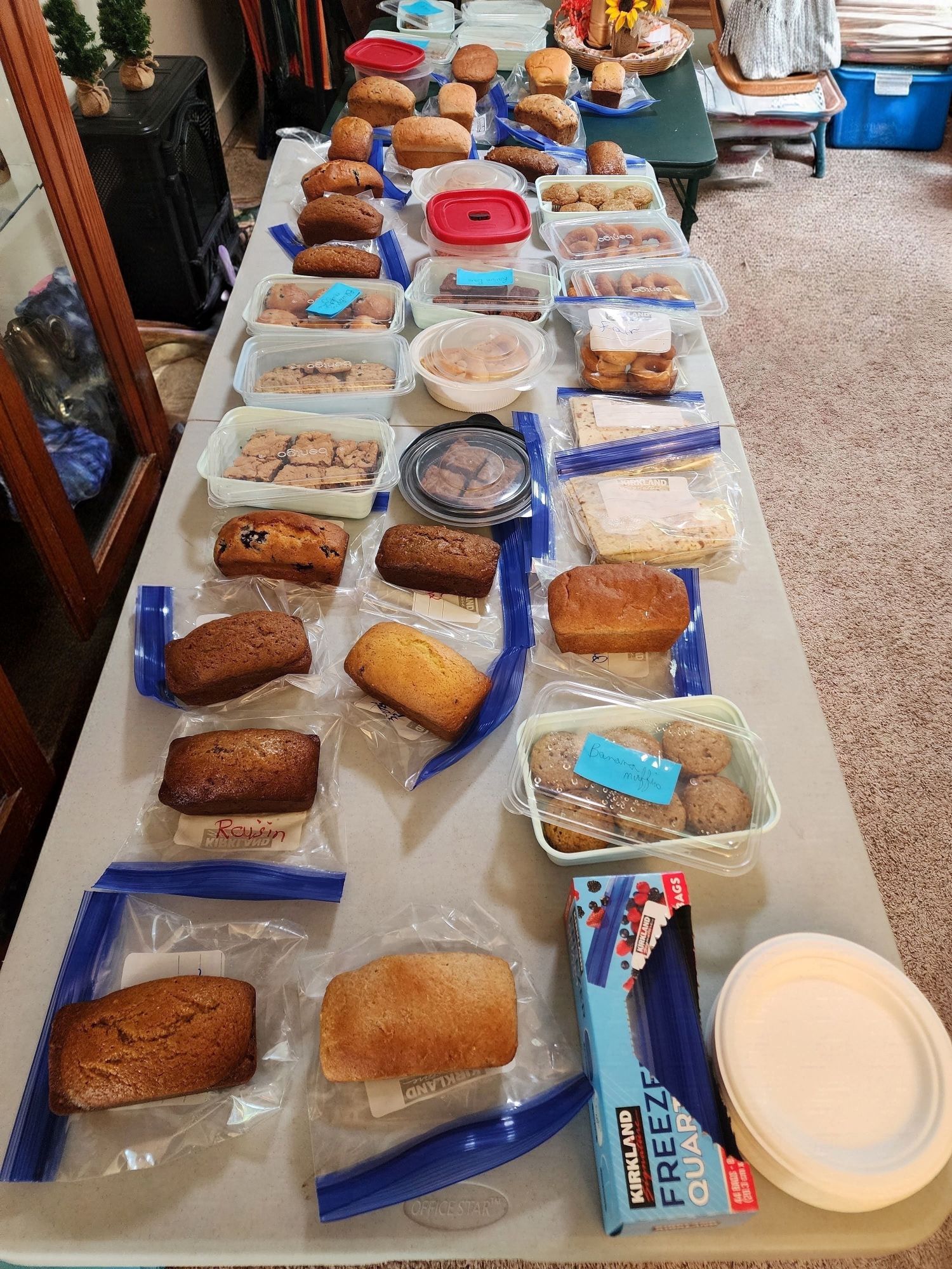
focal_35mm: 23
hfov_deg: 58.9
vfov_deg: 73.9
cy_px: 634
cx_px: 476
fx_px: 843
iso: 500
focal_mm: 6.4
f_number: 1.8
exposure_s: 1/120
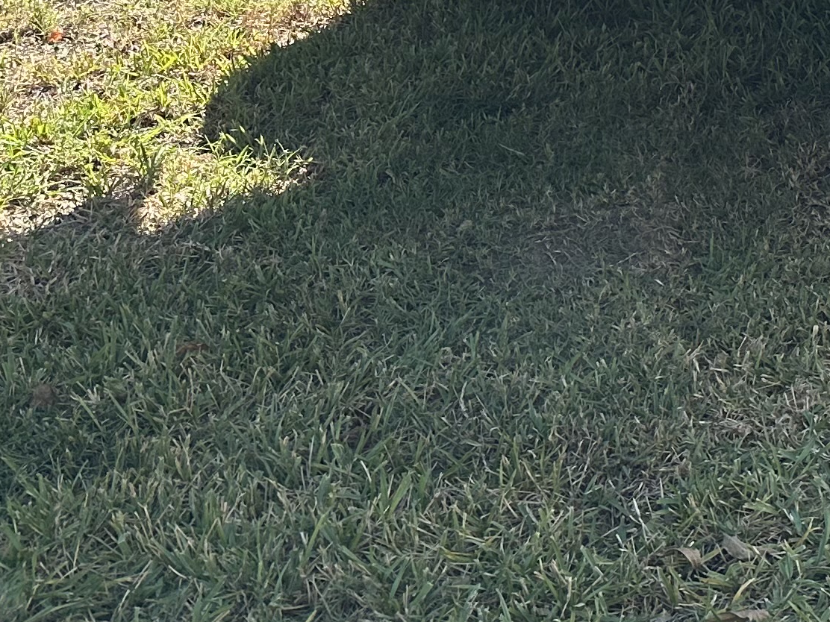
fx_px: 2086
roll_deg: +0.8
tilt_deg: -7.6
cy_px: -389
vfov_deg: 15.3
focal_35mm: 87
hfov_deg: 19.2
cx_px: 1299
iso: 80
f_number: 1.78
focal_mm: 6.86
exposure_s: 1/1517
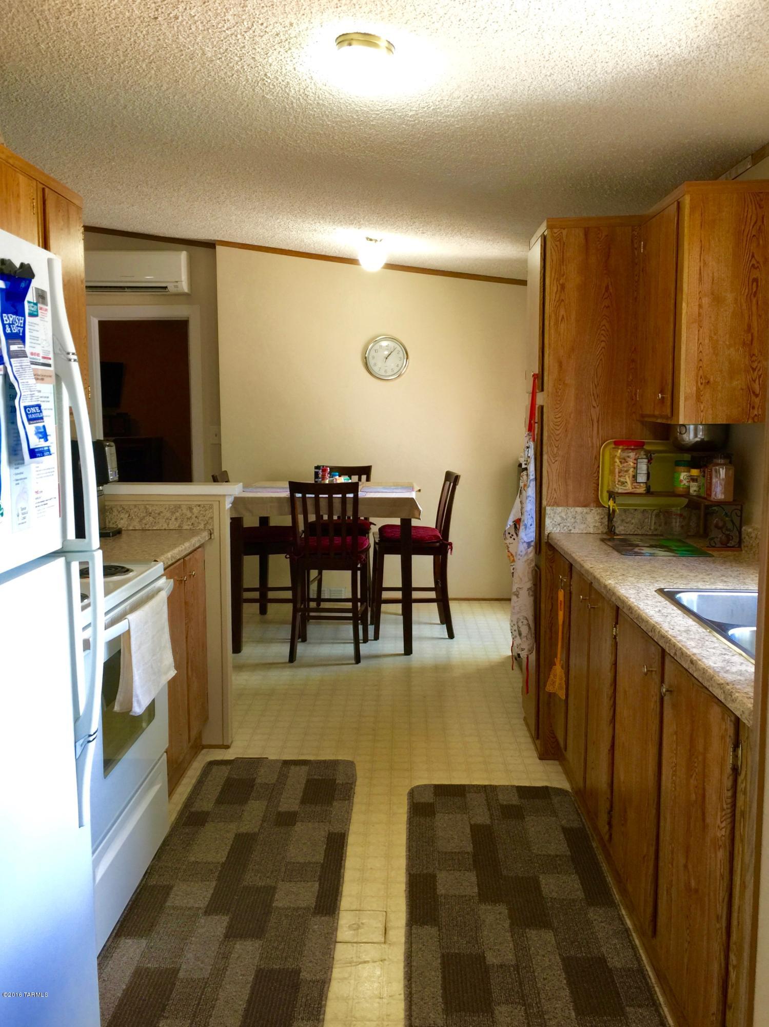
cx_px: 384
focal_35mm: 29
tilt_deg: -6.2
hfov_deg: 48.2
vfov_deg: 61.7
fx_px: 859
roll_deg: -0.7
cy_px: 514
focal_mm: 4.15
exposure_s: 1/15
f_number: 2.2
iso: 32
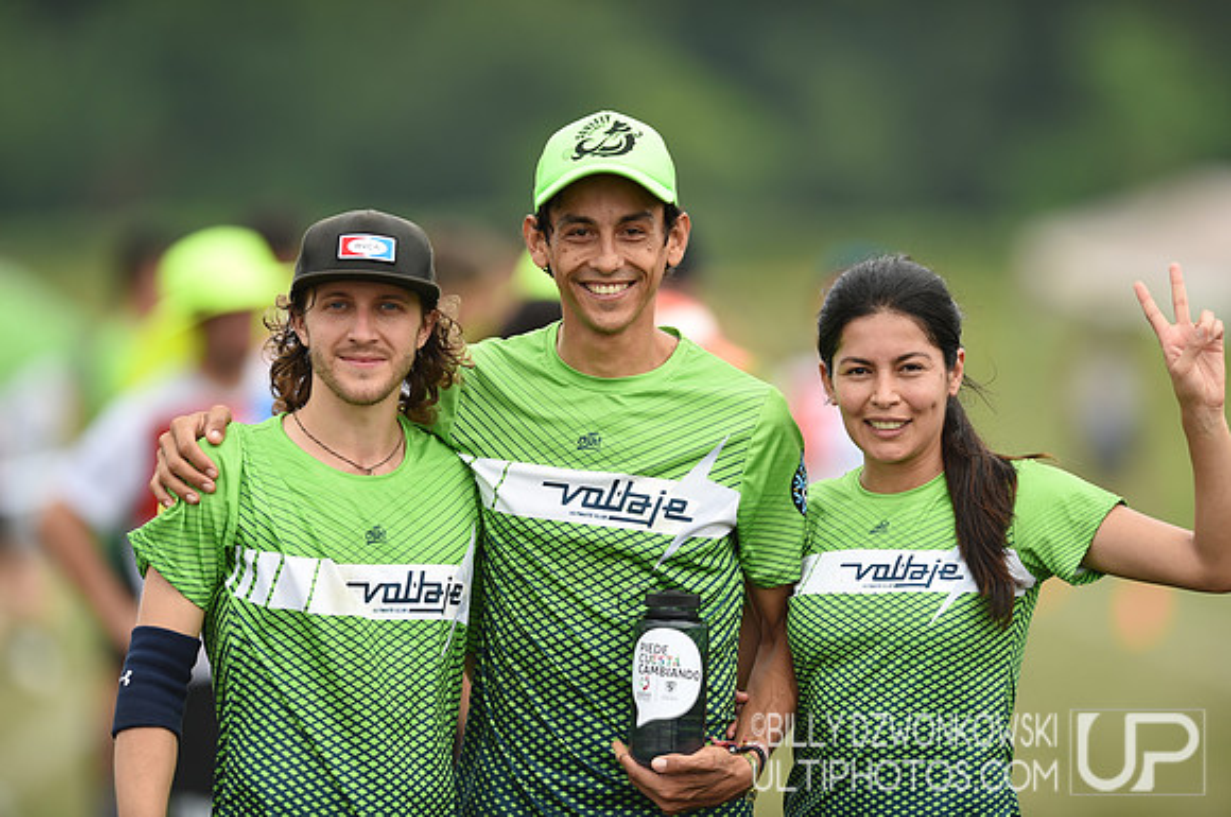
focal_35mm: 400
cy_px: 408
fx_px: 13659
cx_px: 616
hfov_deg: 5.2
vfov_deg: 3.4
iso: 320
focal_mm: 400
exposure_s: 1/1600
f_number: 2.8
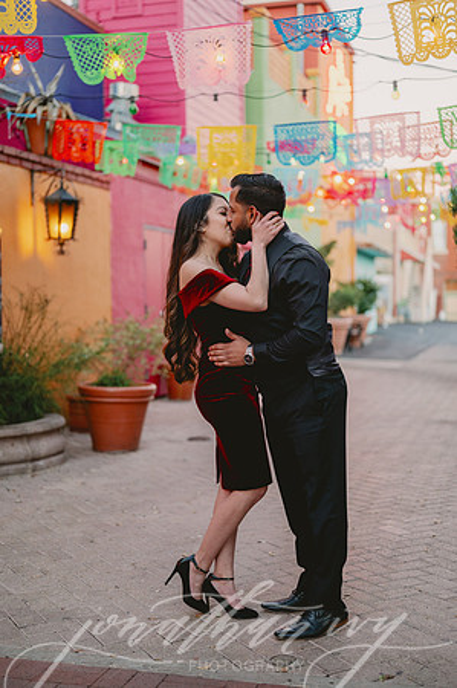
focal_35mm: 50
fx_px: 954
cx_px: 228
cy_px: 344
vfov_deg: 39.6
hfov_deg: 26.9
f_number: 2
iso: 640
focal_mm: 50
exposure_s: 1/320
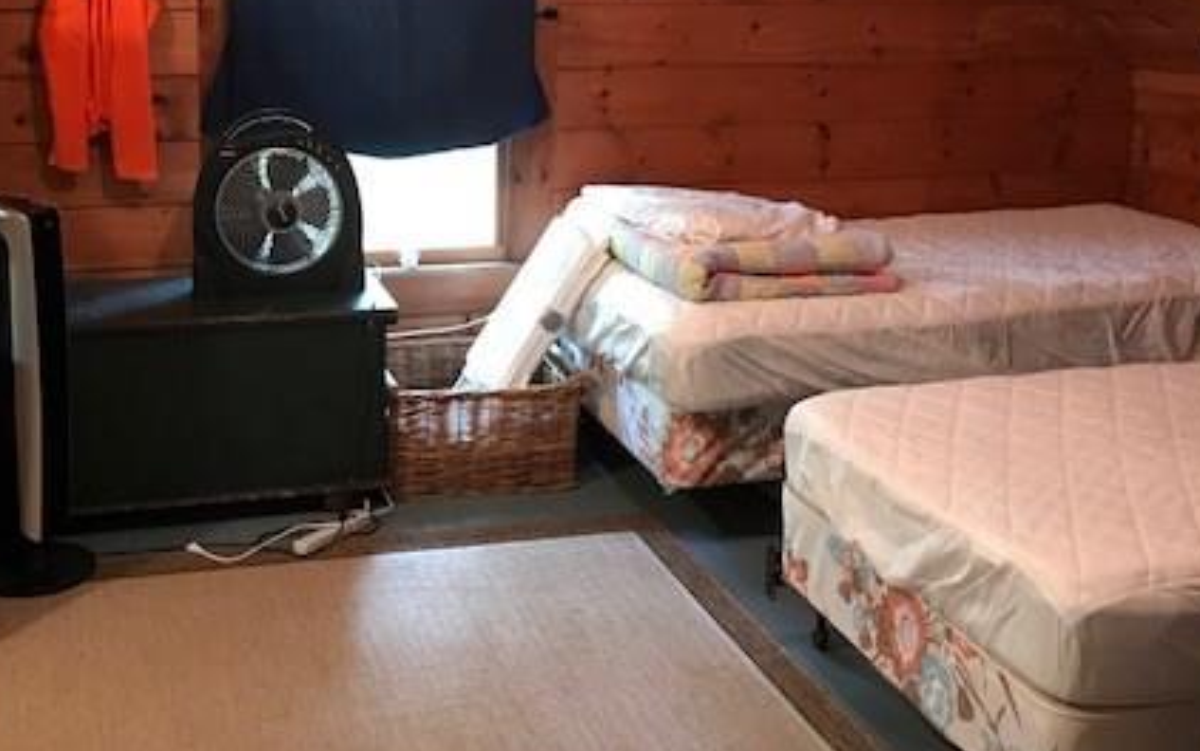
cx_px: 421
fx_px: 1472
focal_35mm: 45
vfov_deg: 28.4
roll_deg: +0.1
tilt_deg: -10.9
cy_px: 233
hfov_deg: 43.8
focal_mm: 3.99
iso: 100
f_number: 1.8
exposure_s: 1/5
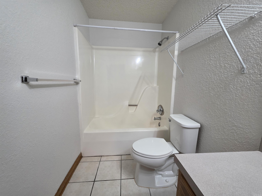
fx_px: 98
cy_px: 98
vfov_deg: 89.9
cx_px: 131
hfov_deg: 106.2
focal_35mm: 13
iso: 250
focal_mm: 2.2
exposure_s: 1/120
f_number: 1.9
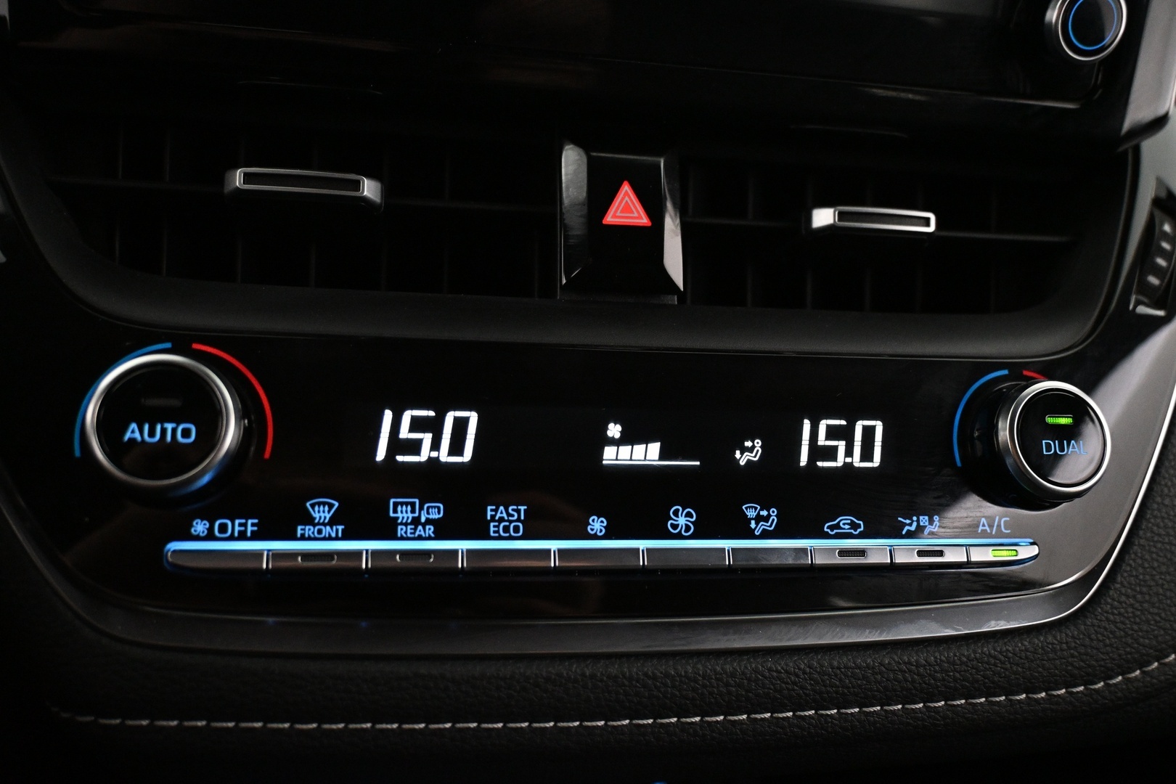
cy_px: 392
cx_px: 588
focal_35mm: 31
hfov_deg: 60.7
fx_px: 1004
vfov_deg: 42.6
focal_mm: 20.5
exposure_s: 1/60
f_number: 3.8
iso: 4000
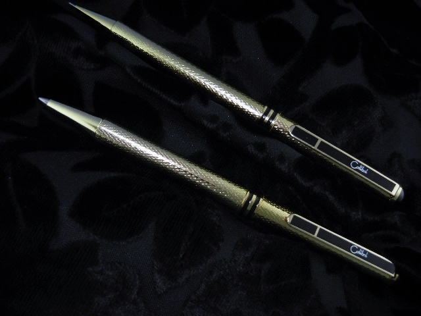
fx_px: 547
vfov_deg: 32.2
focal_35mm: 45
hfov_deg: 42.1
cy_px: 158
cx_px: 210
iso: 640
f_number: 7.6
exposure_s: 1/30
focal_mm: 8.1
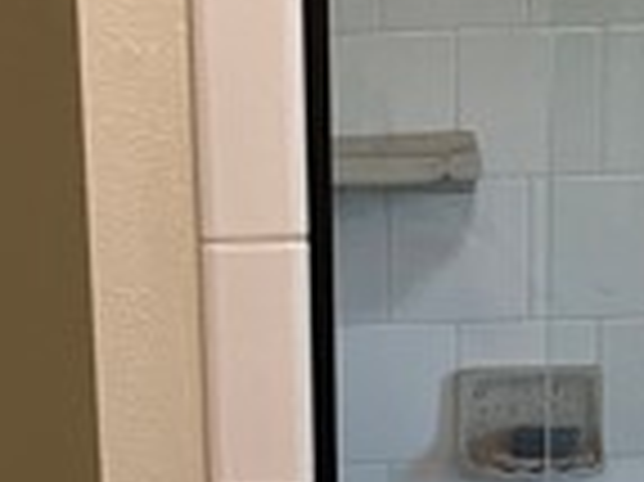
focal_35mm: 93
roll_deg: +2.3
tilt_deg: -14.9
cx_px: 315
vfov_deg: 15.3
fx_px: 1729
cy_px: 577
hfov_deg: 21.1
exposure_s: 1/120
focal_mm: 1.57
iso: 50
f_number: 1.8
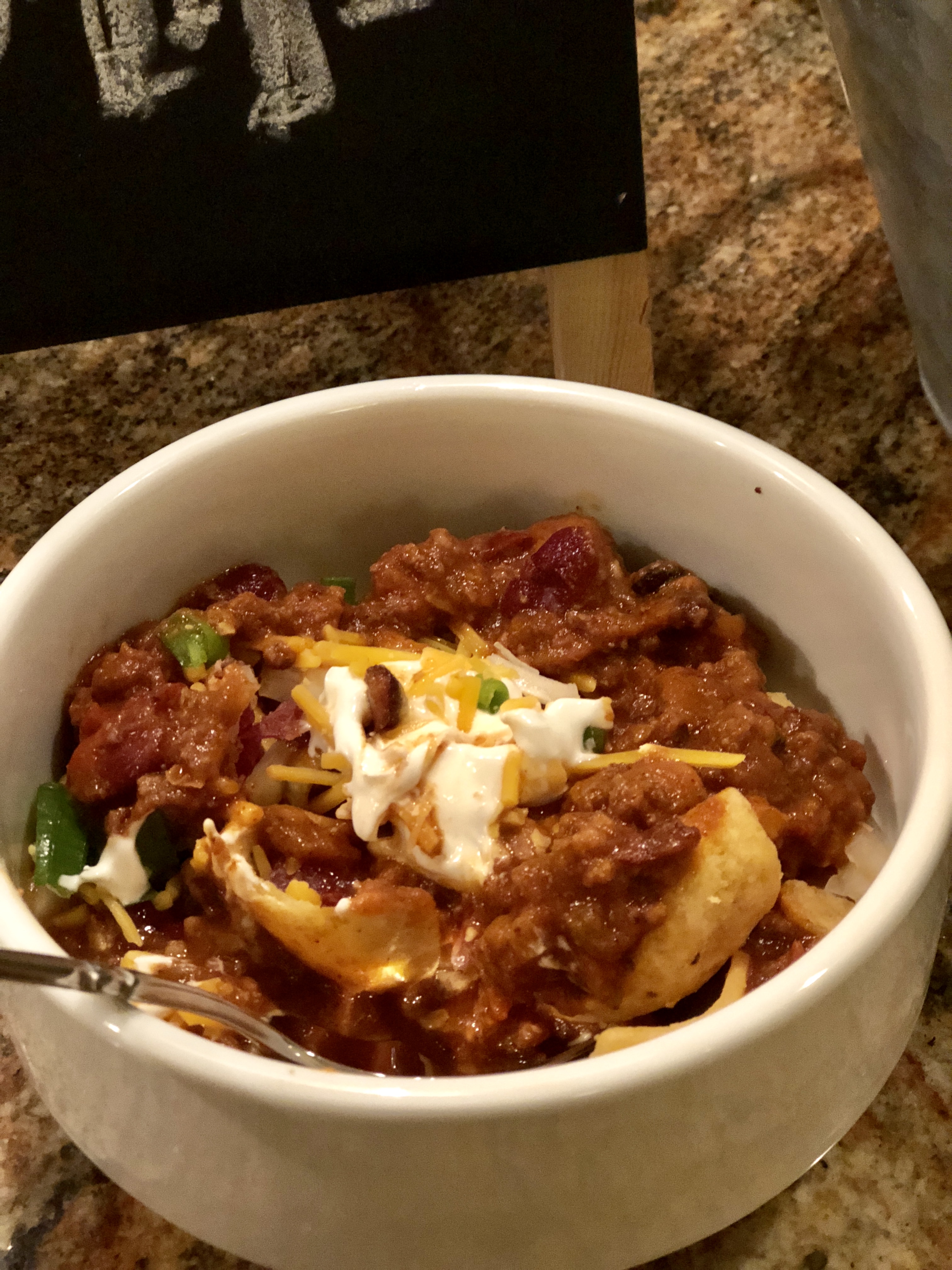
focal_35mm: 57
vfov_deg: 33.8
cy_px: 635
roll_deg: +1.5
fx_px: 2090
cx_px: 476
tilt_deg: -44.3
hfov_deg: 25.7
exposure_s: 1/30
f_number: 2.8
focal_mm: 6.6
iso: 1250
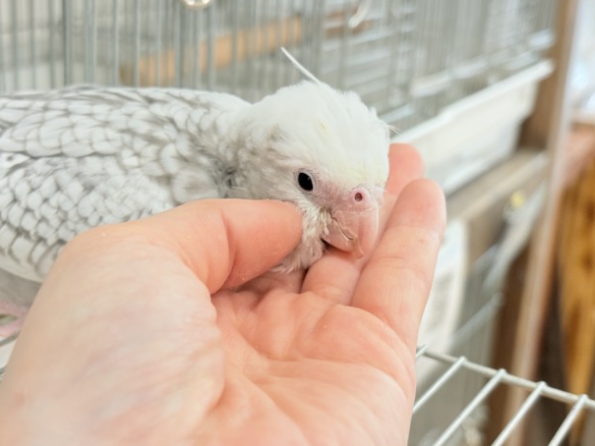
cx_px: 293
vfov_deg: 26.6
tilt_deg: -17.6
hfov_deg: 34.9
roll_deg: -2.1
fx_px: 946
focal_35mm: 55
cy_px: 224
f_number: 1.6
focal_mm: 5.96
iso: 50
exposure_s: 1/50
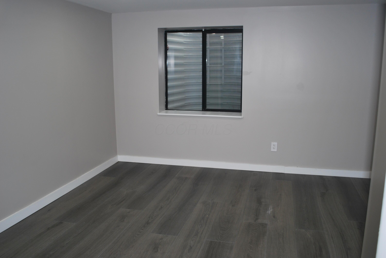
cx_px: 193
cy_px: 129
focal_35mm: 33
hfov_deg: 57.2
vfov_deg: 40.1
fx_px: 354
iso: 200
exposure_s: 1/60
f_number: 4
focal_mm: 22
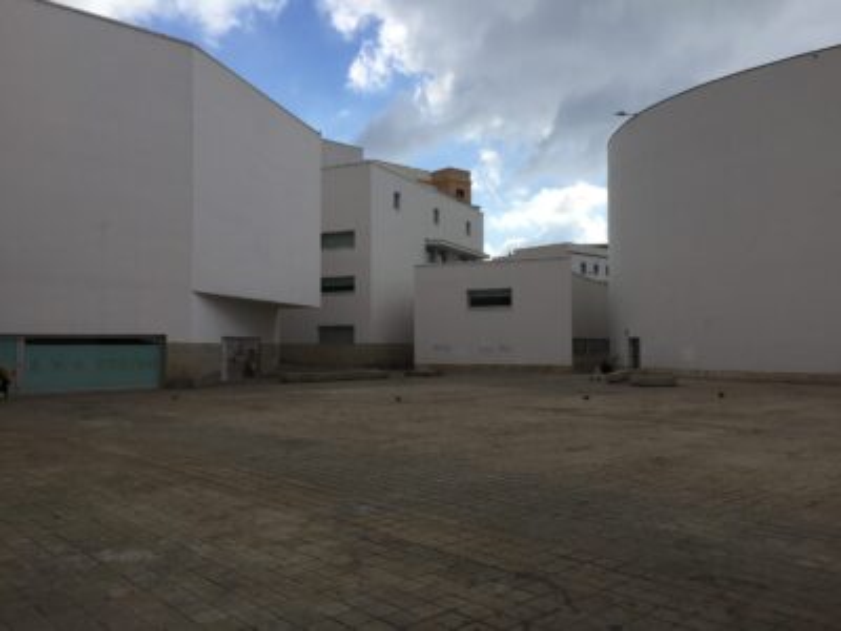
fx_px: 705
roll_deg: +0.0
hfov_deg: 61.7
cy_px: 316
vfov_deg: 48.2
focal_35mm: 29
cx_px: 420
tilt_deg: +2.0
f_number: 2.2
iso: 32
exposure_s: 1/3049
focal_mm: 4.15
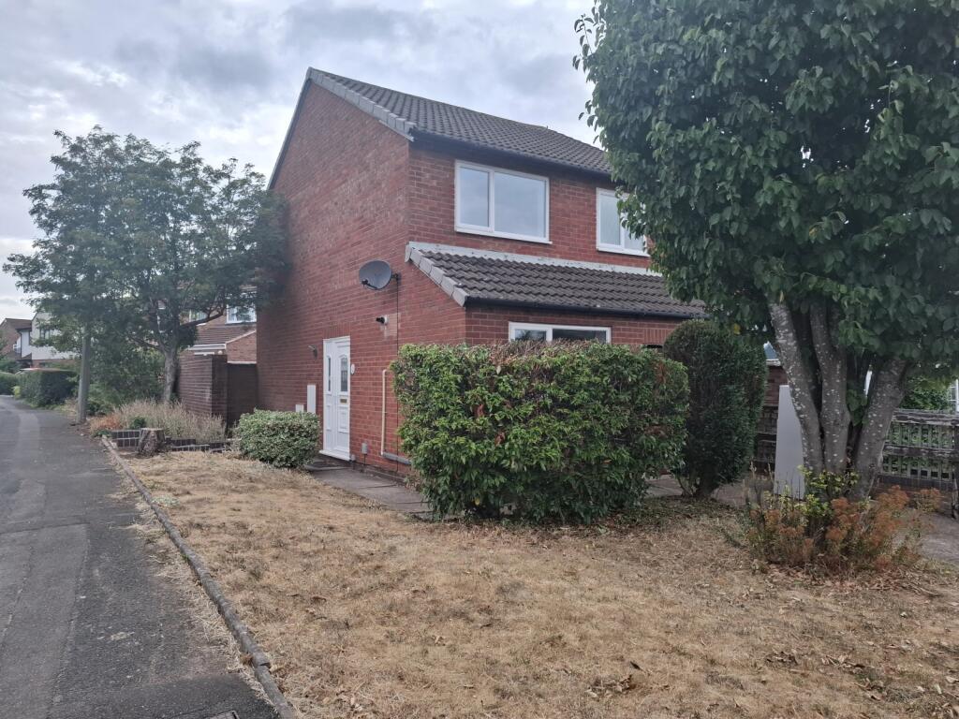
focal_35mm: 23
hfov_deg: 73.9
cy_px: 360
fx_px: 637
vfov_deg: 58.9
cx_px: 480
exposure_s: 1/630
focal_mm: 5.54
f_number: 1.8
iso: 50
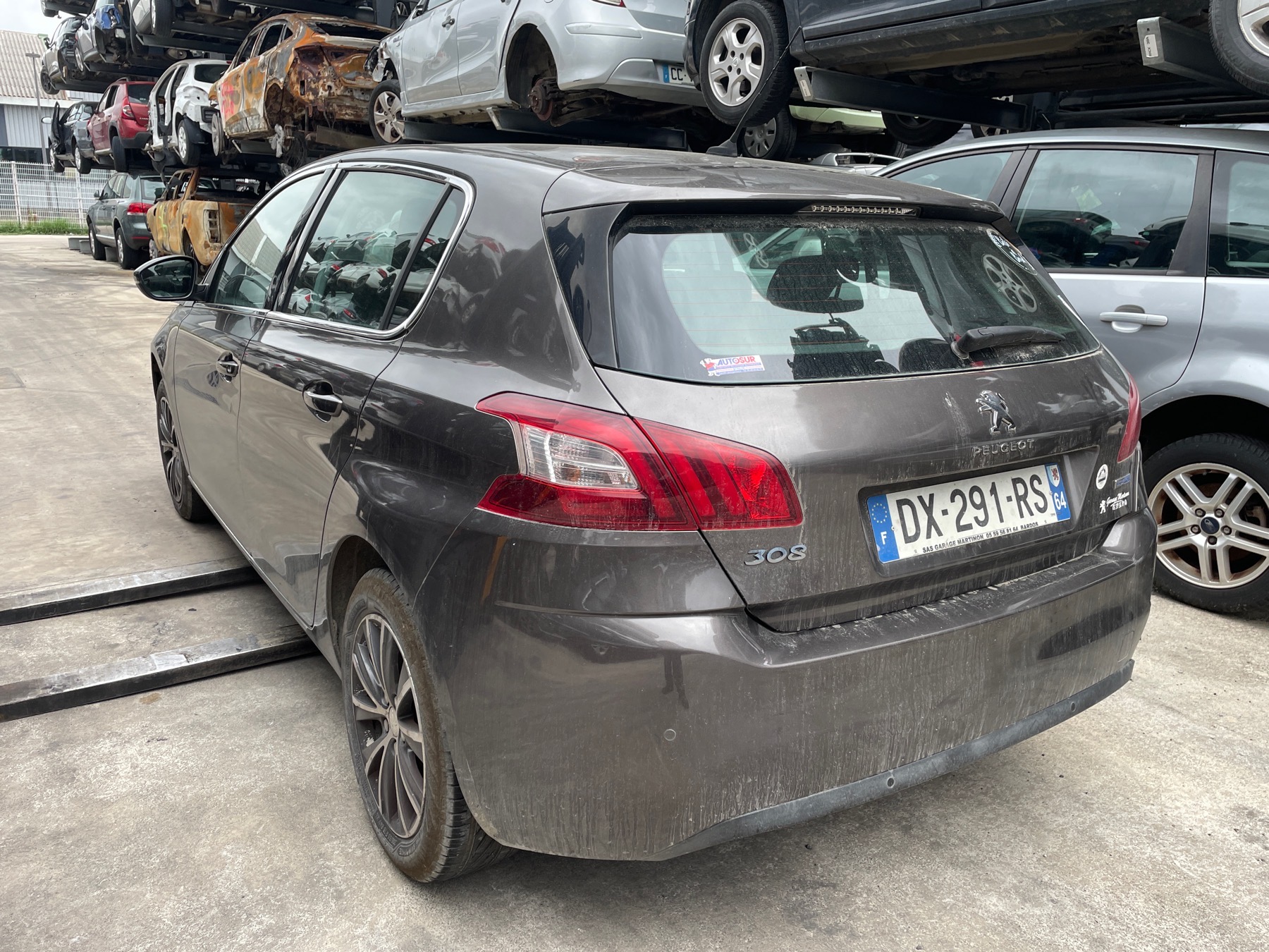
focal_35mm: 26
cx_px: 634
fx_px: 953
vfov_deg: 53.1
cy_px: 476
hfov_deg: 67.3
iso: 40
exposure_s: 1/121
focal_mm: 4.2
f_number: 1.6
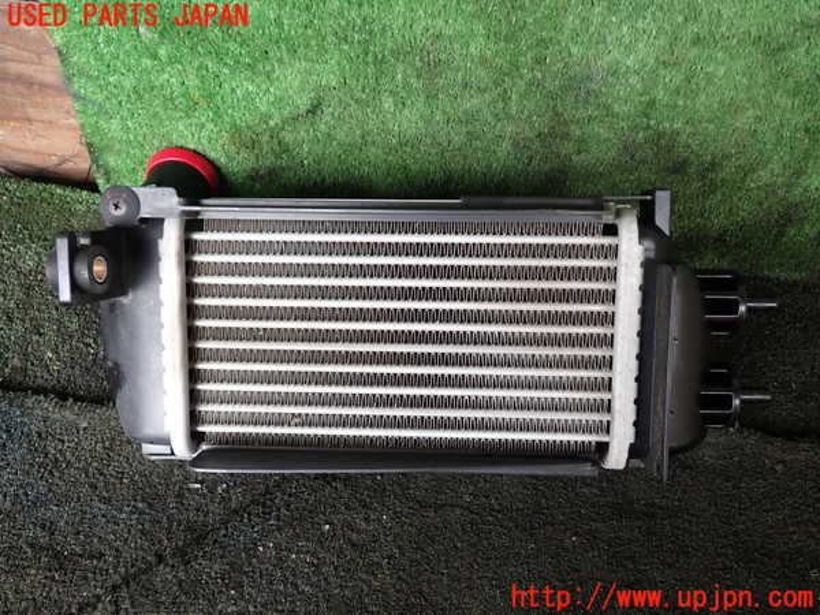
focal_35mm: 30
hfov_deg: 60.0
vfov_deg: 46.8
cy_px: 308
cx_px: 410
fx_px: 711
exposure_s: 1/60
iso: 100
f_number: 2.3
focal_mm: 5.4
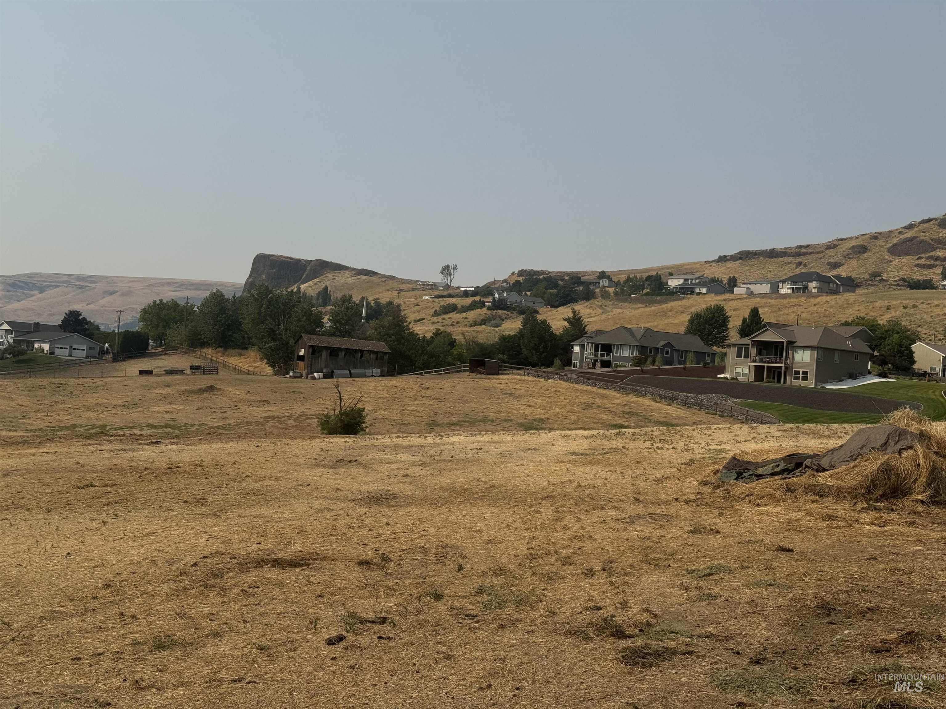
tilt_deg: +1.4
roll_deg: -4.3
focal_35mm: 48
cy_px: 354
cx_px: 473
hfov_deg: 39.7
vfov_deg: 30.3
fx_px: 1312
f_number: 1.78
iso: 64
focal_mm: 6.76
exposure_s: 1/7937
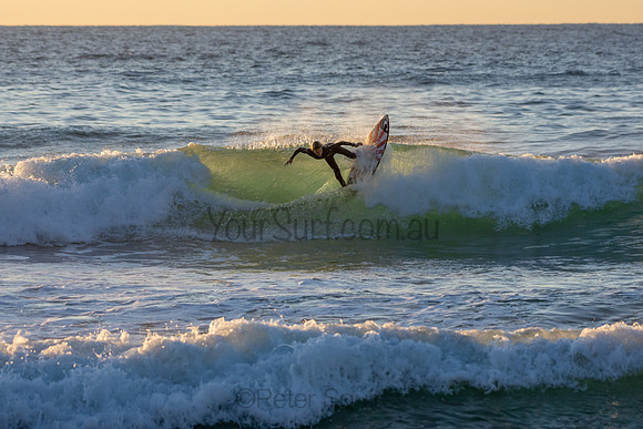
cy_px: 214
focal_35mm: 300
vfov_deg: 4.6
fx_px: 5359
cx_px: 322
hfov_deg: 6.9
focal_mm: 200
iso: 560
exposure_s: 1/1250
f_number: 5.6
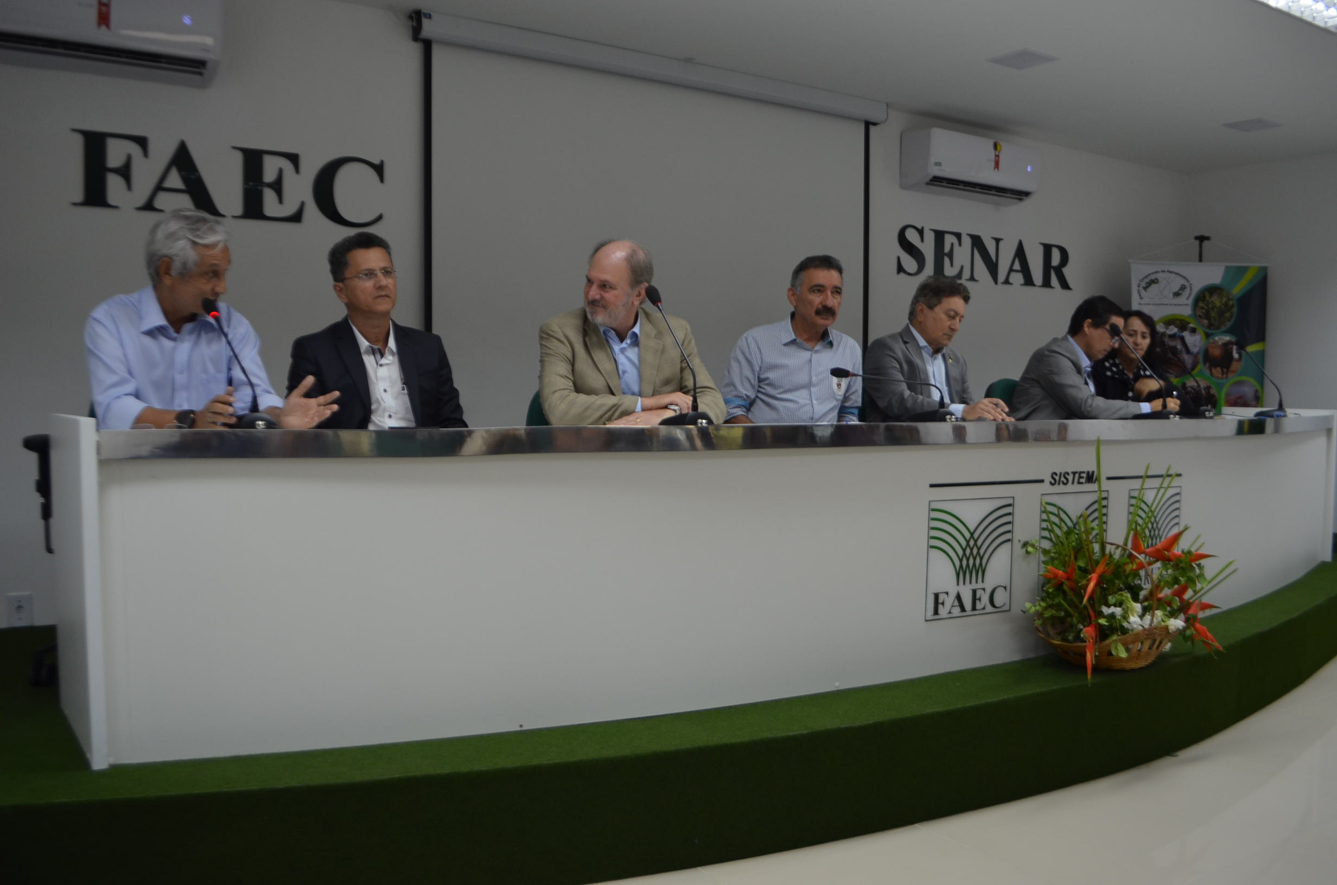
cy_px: 442
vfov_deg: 43.4
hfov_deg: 62.0
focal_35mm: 30
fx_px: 1112
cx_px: 668
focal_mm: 20
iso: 500
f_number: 4
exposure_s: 1/60
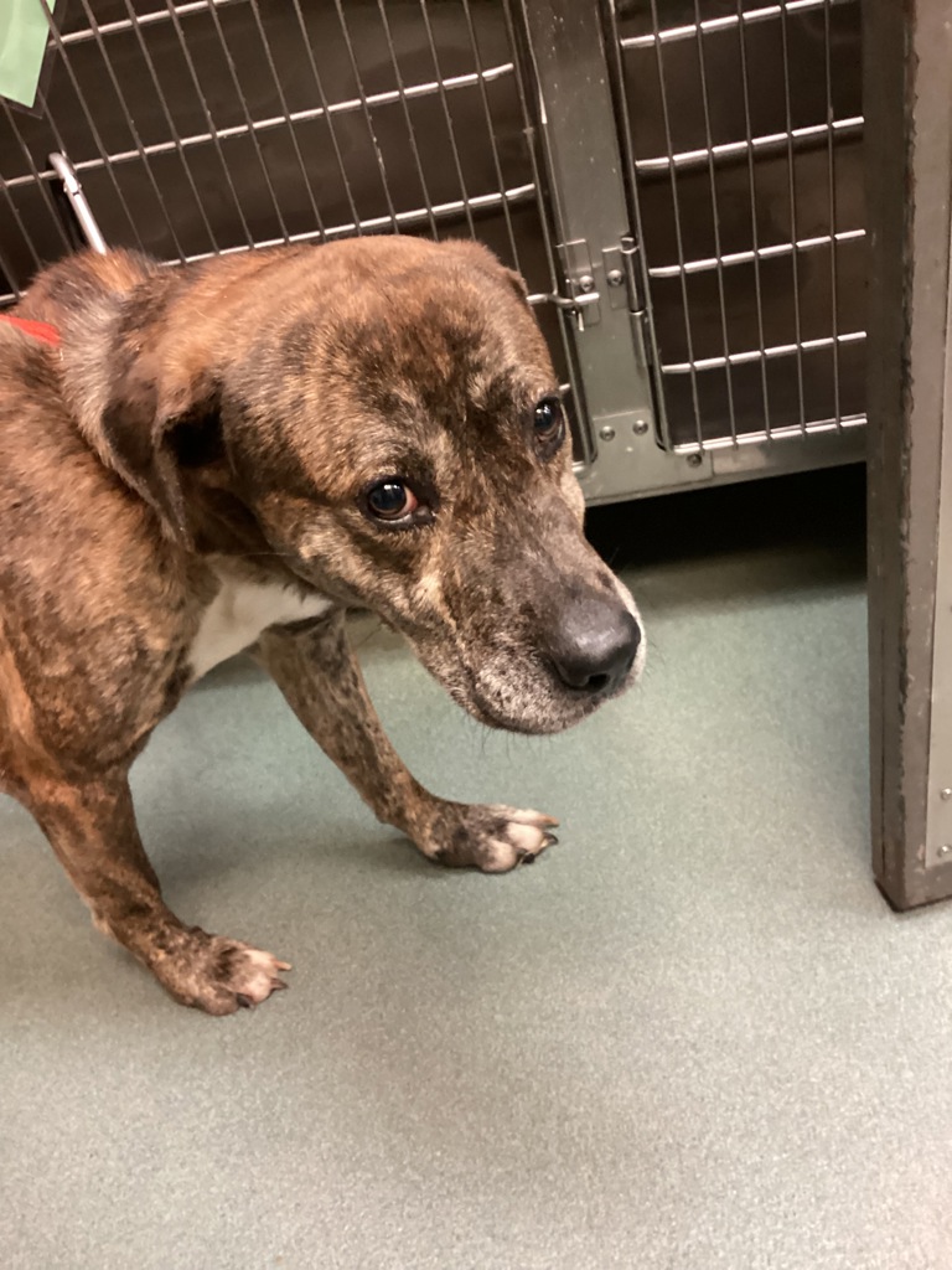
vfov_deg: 58.4
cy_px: 635
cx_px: 476
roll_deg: +14.8
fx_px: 1137
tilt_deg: -37.0
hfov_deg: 45.4
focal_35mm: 31
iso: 400
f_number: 2.4
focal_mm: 3.3
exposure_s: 1/30
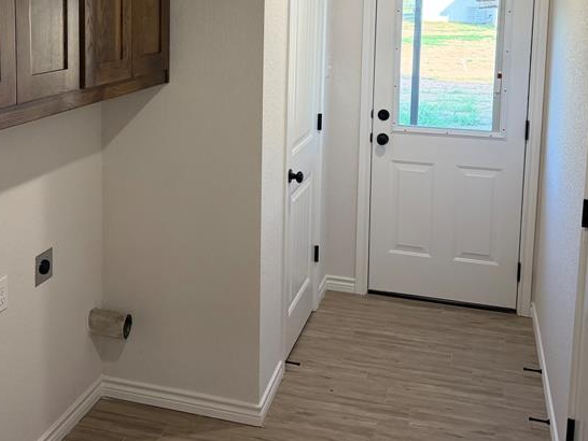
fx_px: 765
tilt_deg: -8.1
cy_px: 85
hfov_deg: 41.7
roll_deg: -0.2
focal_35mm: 45
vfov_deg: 31.3
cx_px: 213
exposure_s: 1/210
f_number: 1.78
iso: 200
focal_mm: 6.76
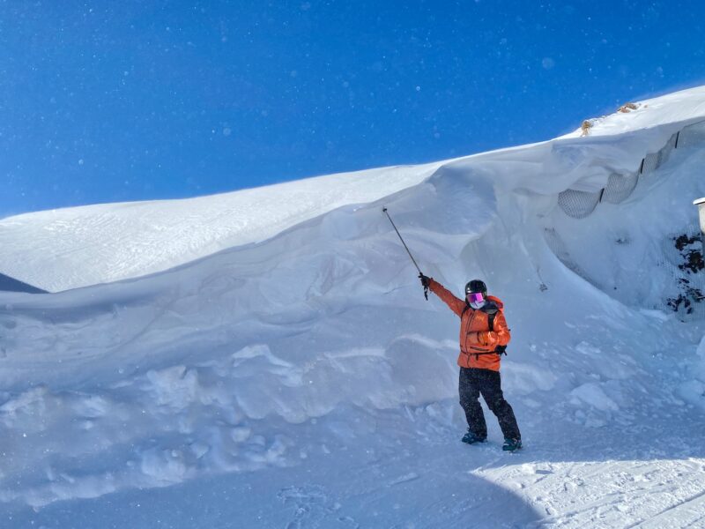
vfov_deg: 53.1
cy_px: 264
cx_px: 352
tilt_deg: +9.7
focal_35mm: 26
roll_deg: -0.1
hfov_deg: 67.3
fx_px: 530
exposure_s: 1/4808
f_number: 1.8
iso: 32
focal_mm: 4.25
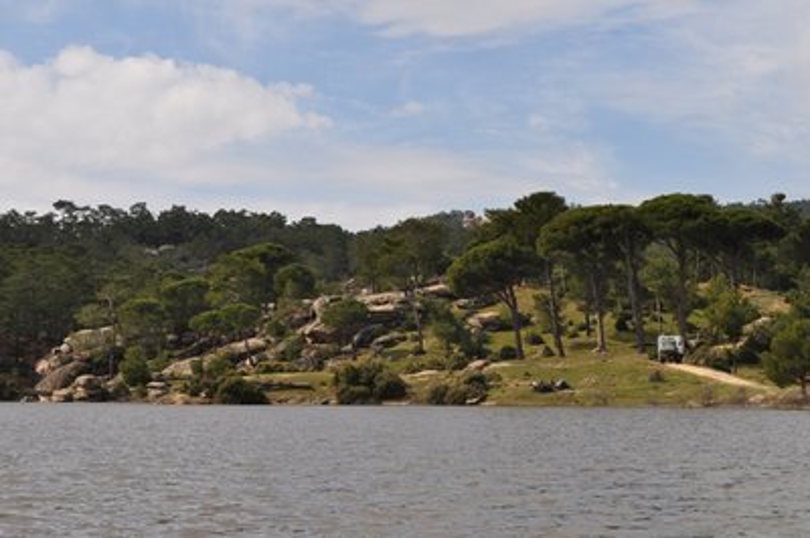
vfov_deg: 16.5
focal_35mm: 82
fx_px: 1855
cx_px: 405
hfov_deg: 24.6
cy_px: 269
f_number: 11
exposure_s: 1/400
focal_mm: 55
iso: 200
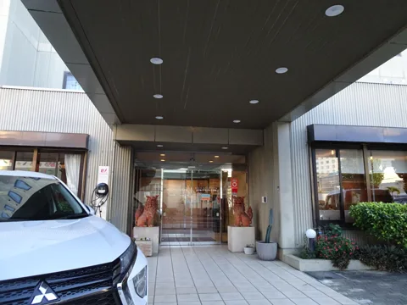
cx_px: 204
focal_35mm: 24
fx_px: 282
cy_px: 152
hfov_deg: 71.6
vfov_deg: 56.8
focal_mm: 4.1
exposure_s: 1/250
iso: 800
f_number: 3.5
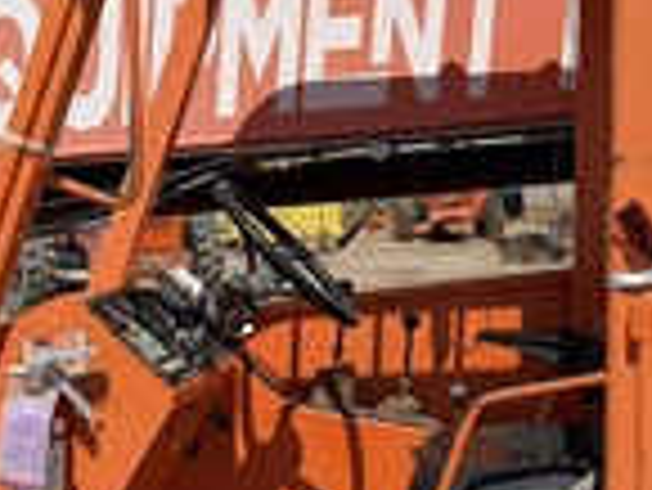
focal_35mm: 66
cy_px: 333
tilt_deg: -6.7
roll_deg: -0.1
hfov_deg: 29.1
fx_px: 1244
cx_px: 450
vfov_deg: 22.2
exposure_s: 1/7353
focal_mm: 6.76
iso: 80
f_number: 1.78
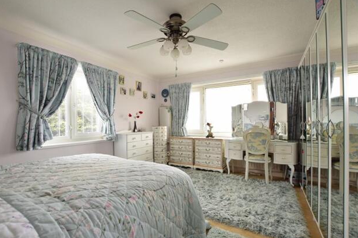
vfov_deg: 73.7
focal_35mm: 16
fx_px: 159
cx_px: 169
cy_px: 120
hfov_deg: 96.6
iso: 400
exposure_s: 1/20
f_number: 5.6
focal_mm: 10
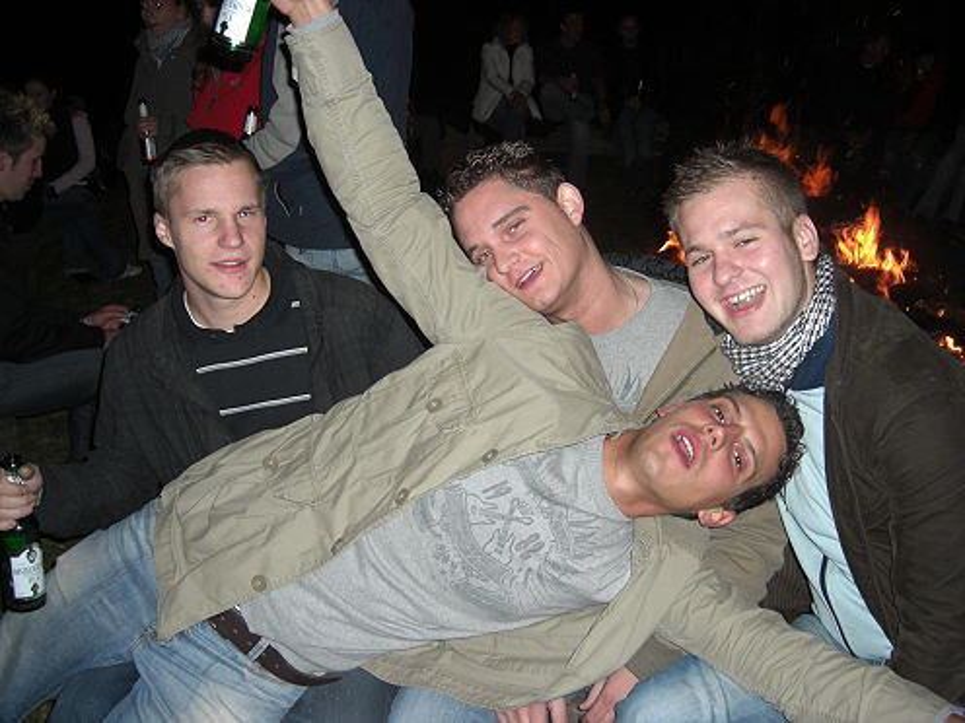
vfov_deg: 37.7
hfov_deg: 49.0
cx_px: 482
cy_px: 362
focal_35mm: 38
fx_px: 1059
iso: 200
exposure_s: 1/60
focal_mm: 7.9
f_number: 2.8
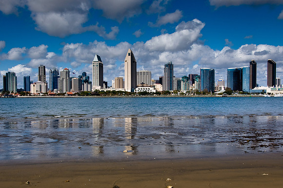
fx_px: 306
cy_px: 94
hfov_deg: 49.6
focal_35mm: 39
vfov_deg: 34.1
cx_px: 142
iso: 200
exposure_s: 1/200
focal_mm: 26
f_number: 18
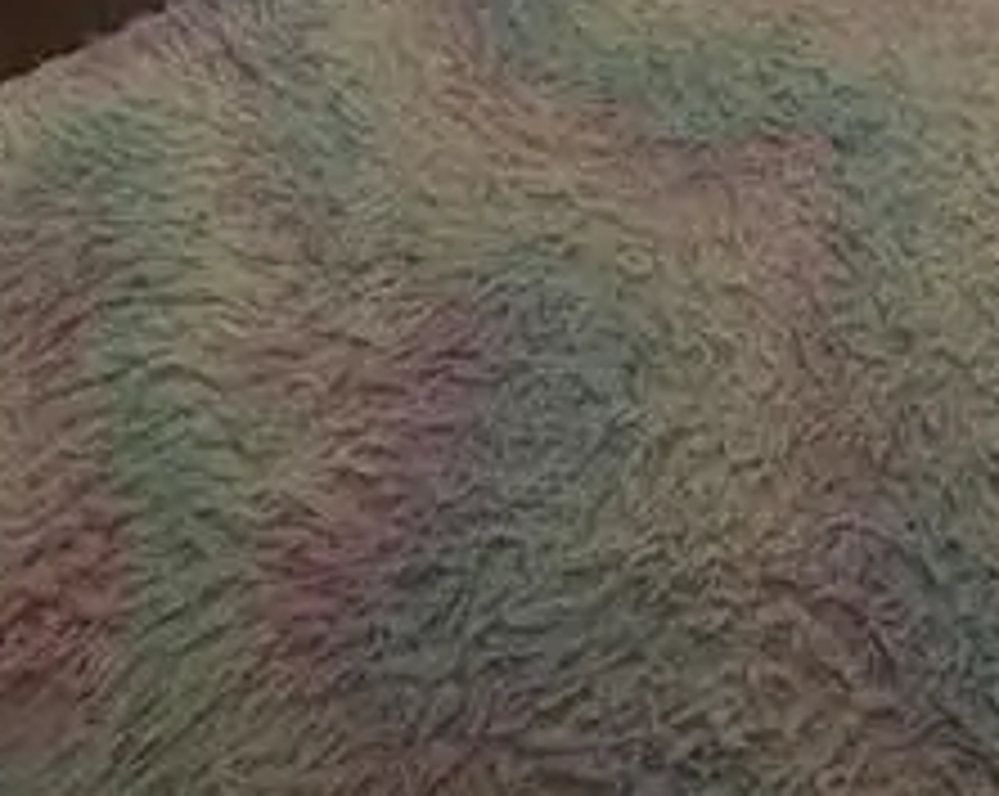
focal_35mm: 74
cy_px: -1178
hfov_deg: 25.5
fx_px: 2185
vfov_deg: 13.8
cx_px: 734
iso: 200
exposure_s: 1/99
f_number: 2.2
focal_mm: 2.22
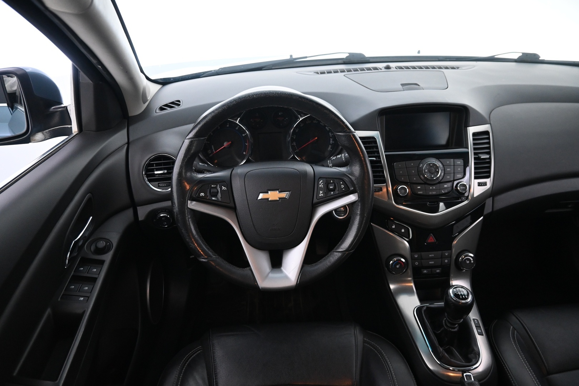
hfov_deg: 73.7
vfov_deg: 53.1
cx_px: 290
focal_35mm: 24
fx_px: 386
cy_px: 193
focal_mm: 16
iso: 2200
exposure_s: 1/25
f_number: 3.5
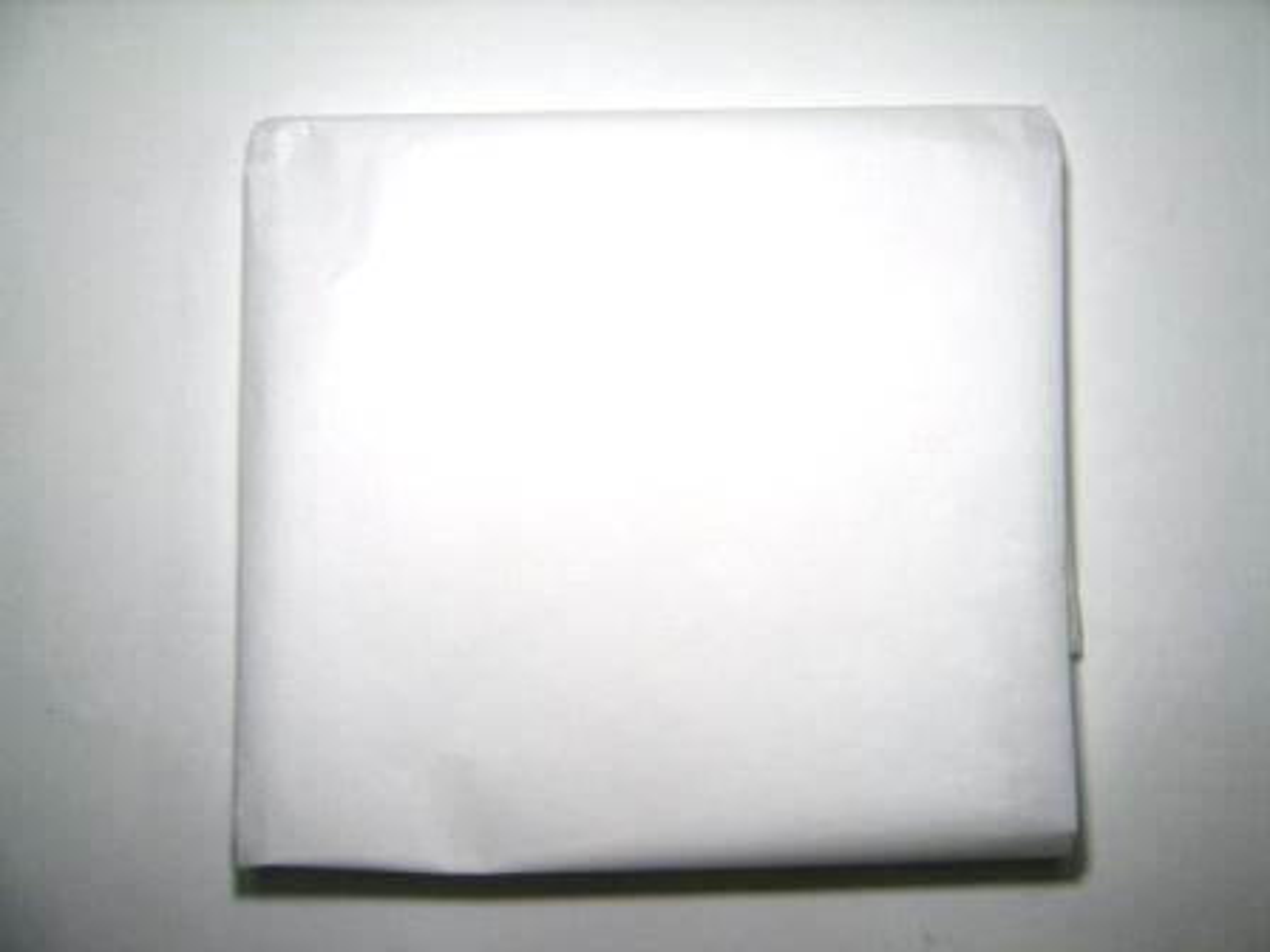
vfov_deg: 45.4
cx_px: 635
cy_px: 476
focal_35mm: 31
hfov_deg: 58.4
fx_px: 1137
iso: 71
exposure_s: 1/136
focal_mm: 8.13
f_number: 2.7
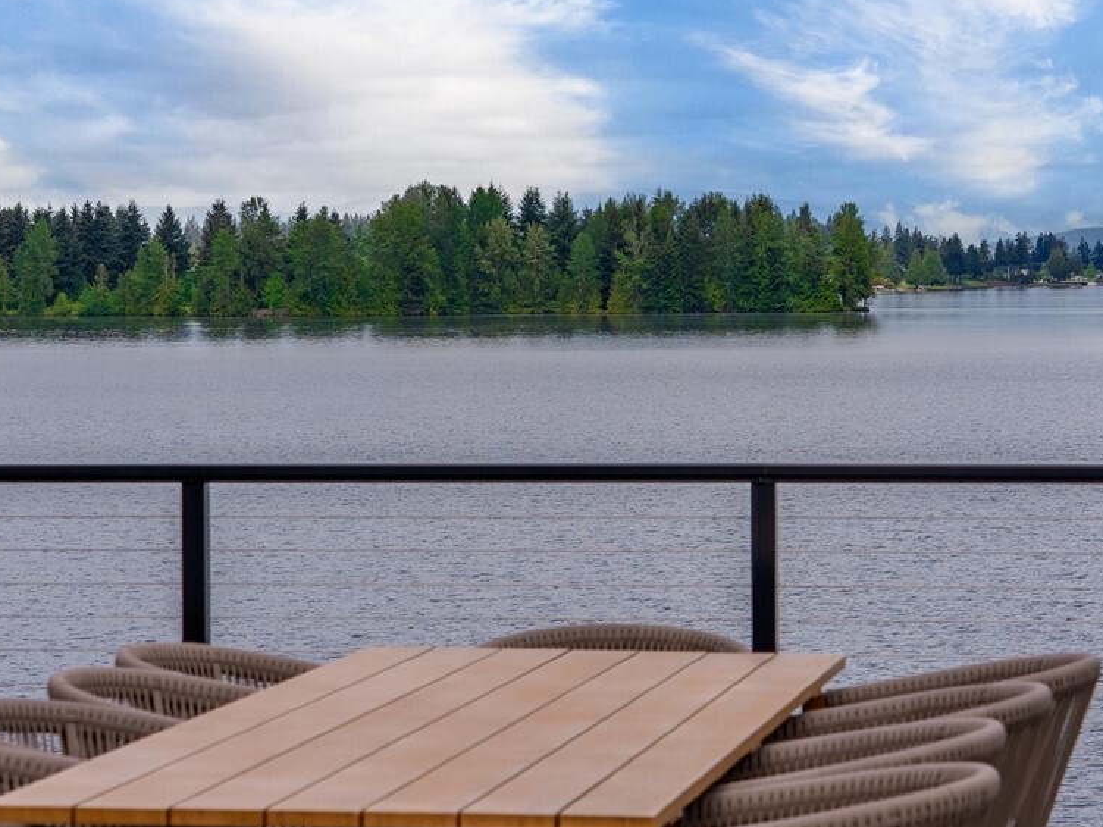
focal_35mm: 126
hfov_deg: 15.6
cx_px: 594
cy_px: 286
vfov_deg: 11.7
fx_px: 4014
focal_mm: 58
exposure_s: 1/400
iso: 80
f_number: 7.1
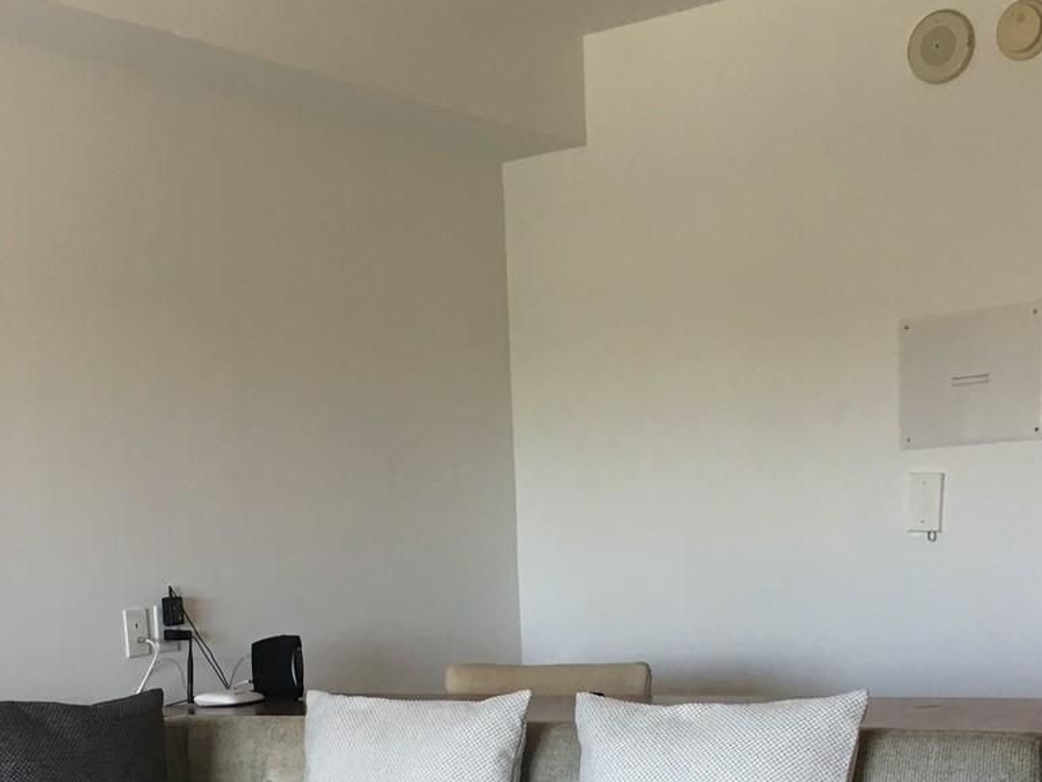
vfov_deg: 23.5
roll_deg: +2.3
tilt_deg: -6.6
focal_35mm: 60
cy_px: 760
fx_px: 1806
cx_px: 518
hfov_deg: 32.2
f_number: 2.2
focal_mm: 4.15
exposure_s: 1/30
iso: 64
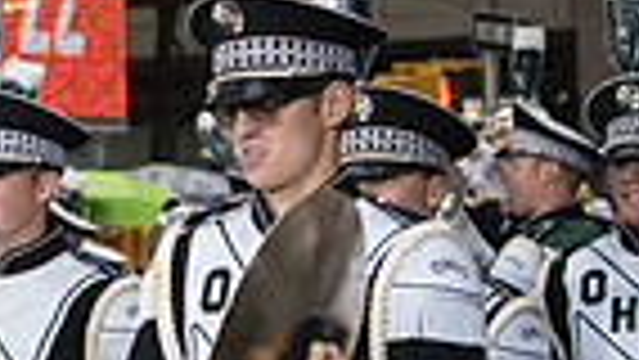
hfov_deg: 10.1
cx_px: -356
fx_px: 3492
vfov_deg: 5.9
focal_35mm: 206
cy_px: 232
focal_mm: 48
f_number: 2.8
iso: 10000
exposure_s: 1/4000
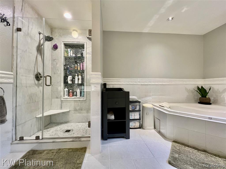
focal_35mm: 13
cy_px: 84
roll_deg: +0.0
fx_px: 85
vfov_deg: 89.9
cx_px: 113
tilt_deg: +0.5
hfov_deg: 106.2
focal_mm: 1.57
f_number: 1.8
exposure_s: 1/60
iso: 160
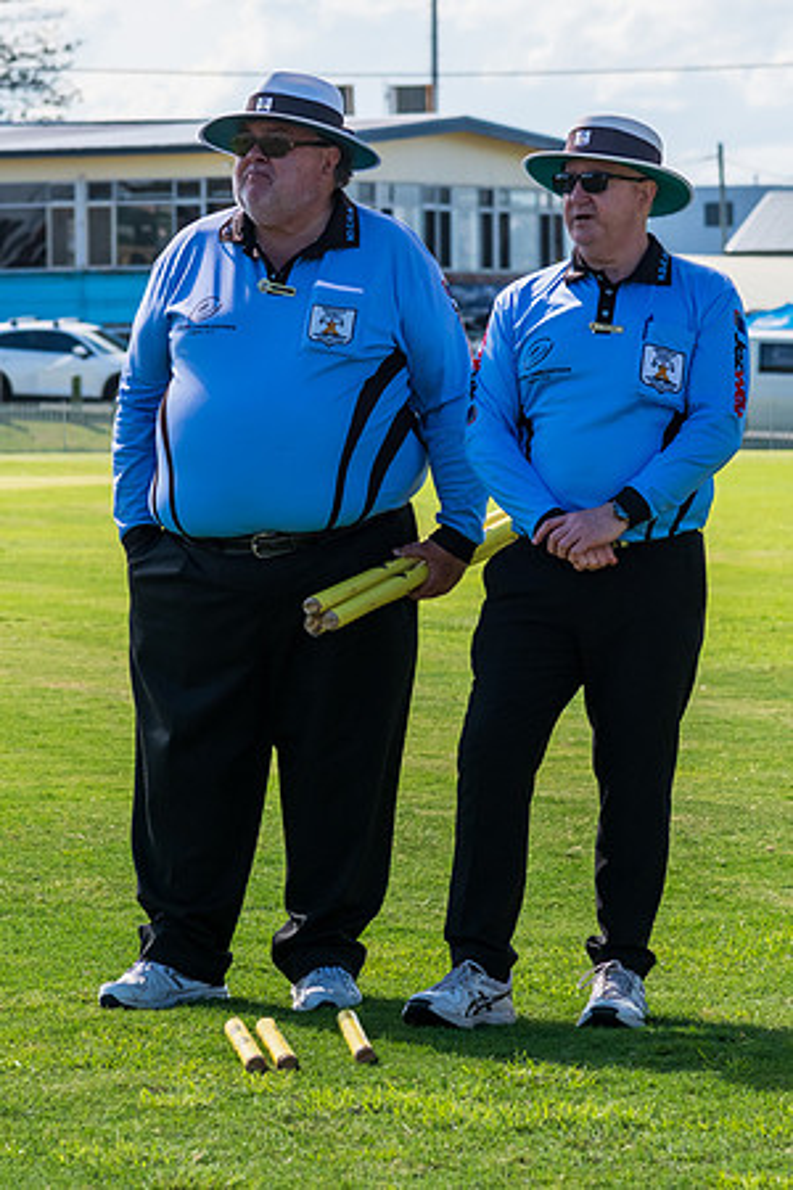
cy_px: 480
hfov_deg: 6.1
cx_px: 319
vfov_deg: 9.1
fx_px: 7432
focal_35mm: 225
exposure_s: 1/1600
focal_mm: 120
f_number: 6.3
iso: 400
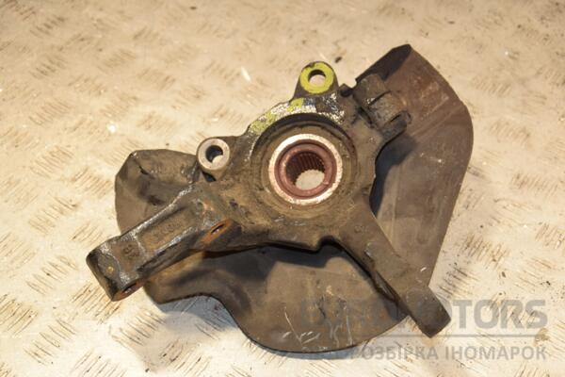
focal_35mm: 60
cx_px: 282
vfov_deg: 22.6
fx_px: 942
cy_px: 188
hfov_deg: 33.4
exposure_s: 1/200
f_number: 5
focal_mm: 40
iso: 800
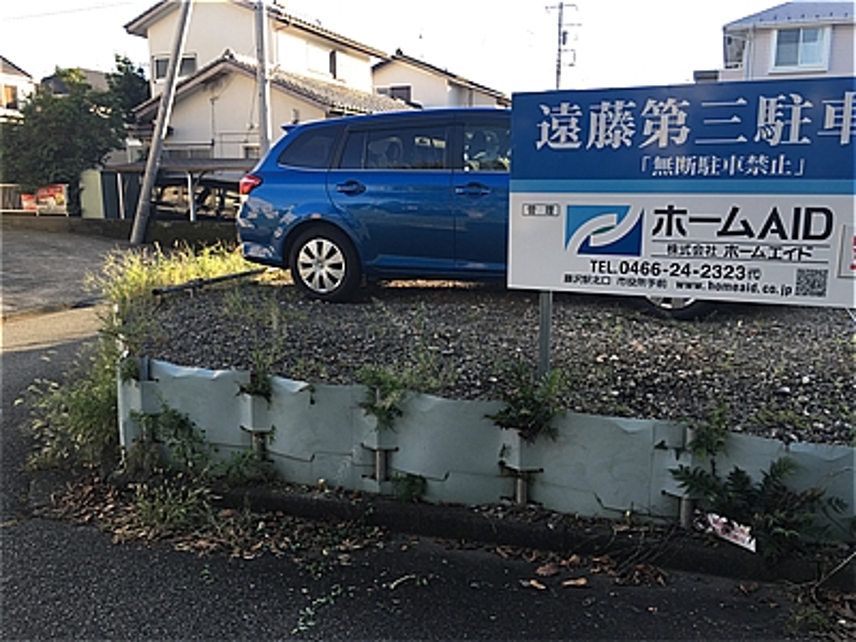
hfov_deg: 61.7
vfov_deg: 48.2
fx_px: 717
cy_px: 321
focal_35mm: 29
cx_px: 428
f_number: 2.2
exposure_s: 1/184
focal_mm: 4.15
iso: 25
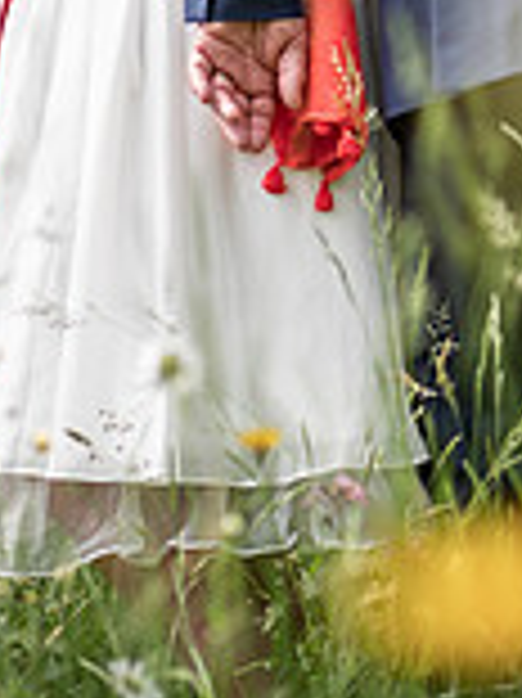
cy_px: -288
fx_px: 5034
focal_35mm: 250
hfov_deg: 5.9
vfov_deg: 7.8
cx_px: 263
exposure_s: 1/800
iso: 100
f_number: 1.6
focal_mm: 43
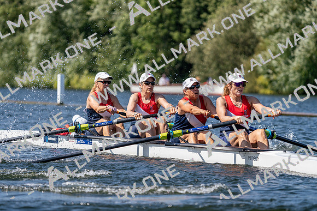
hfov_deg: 7.4
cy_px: 106
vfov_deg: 5.0
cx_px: 158
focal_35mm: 277
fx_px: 2440
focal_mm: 277
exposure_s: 1/2000
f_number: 5.6
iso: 250
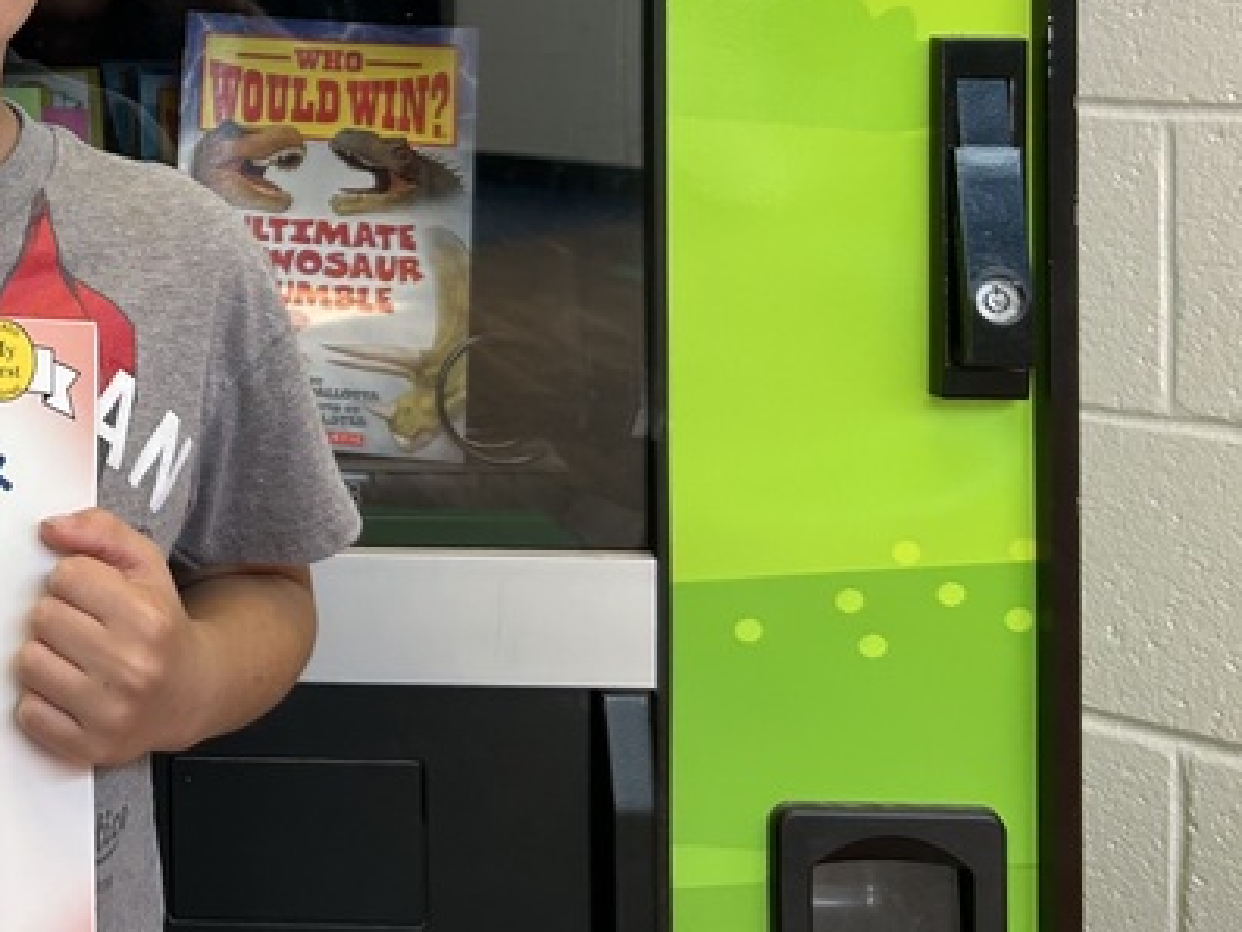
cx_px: -206
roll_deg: +1.0
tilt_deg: -0.4
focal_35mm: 67
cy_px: -44
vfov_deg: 21.0
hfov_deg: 26.2
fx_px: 2405
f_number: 1.5
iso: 80
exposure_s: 1/120
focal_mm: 5.7
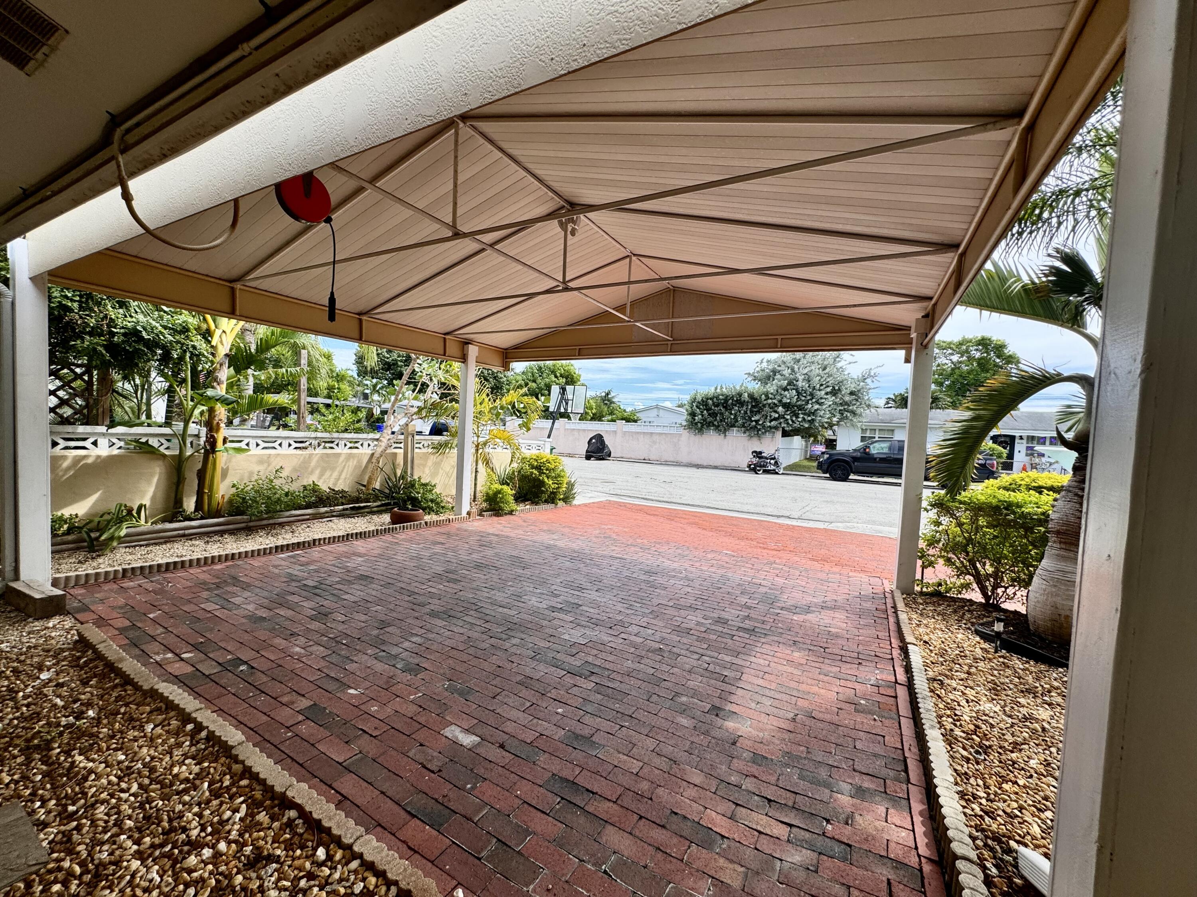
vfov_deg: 85.7
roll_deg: -2.9
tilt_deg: -2.6
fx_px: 484
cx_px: 598
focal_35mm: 14
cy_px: 448
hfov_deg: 102.1
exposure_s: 1/556
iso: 40
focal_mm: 2.22
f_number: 2.2
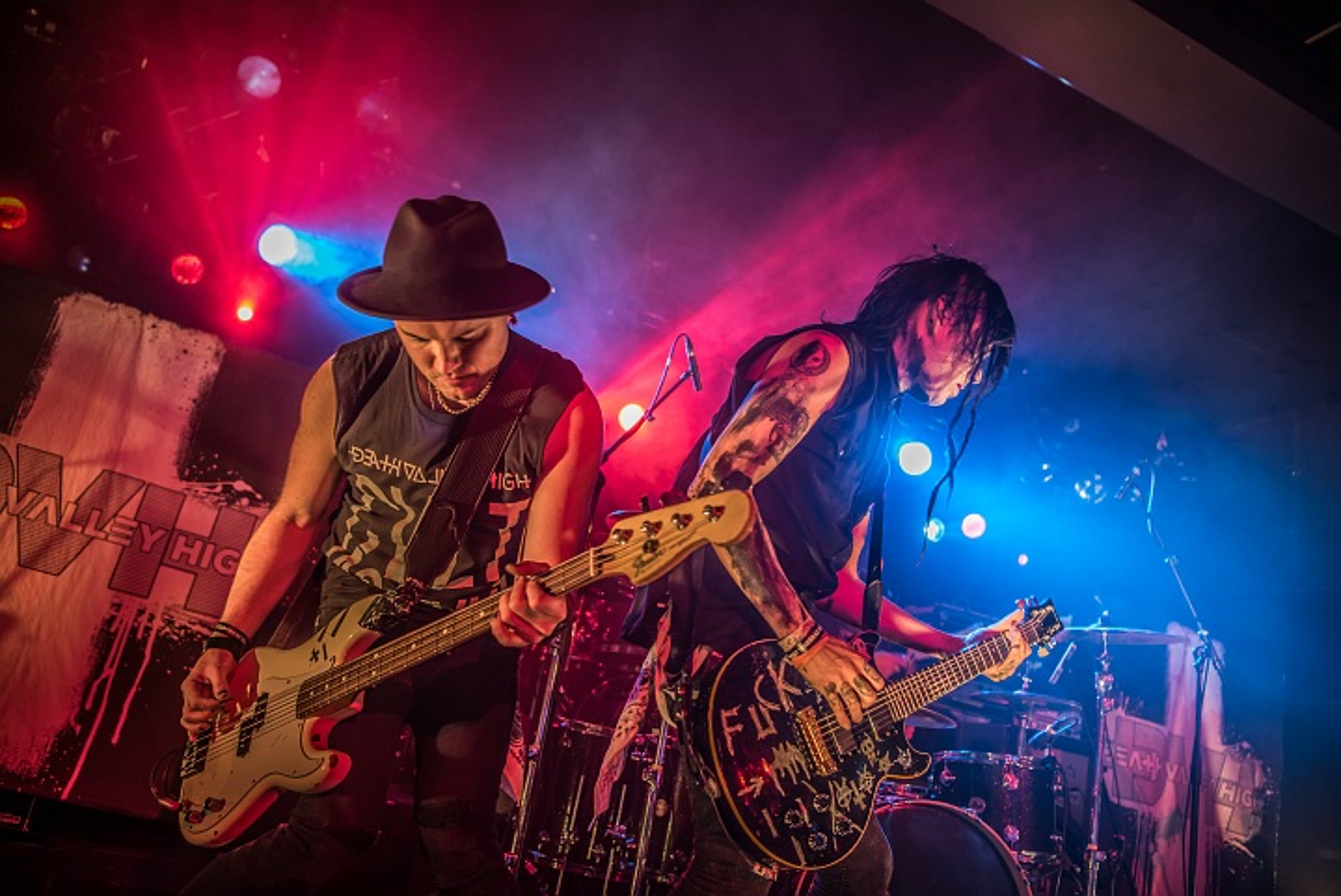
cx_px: 670
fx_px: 1081
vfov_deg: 45.0
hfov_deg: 63.6
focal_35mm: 29
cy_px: 448
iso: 800
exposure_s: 1/100
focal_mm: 29
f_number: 2.8
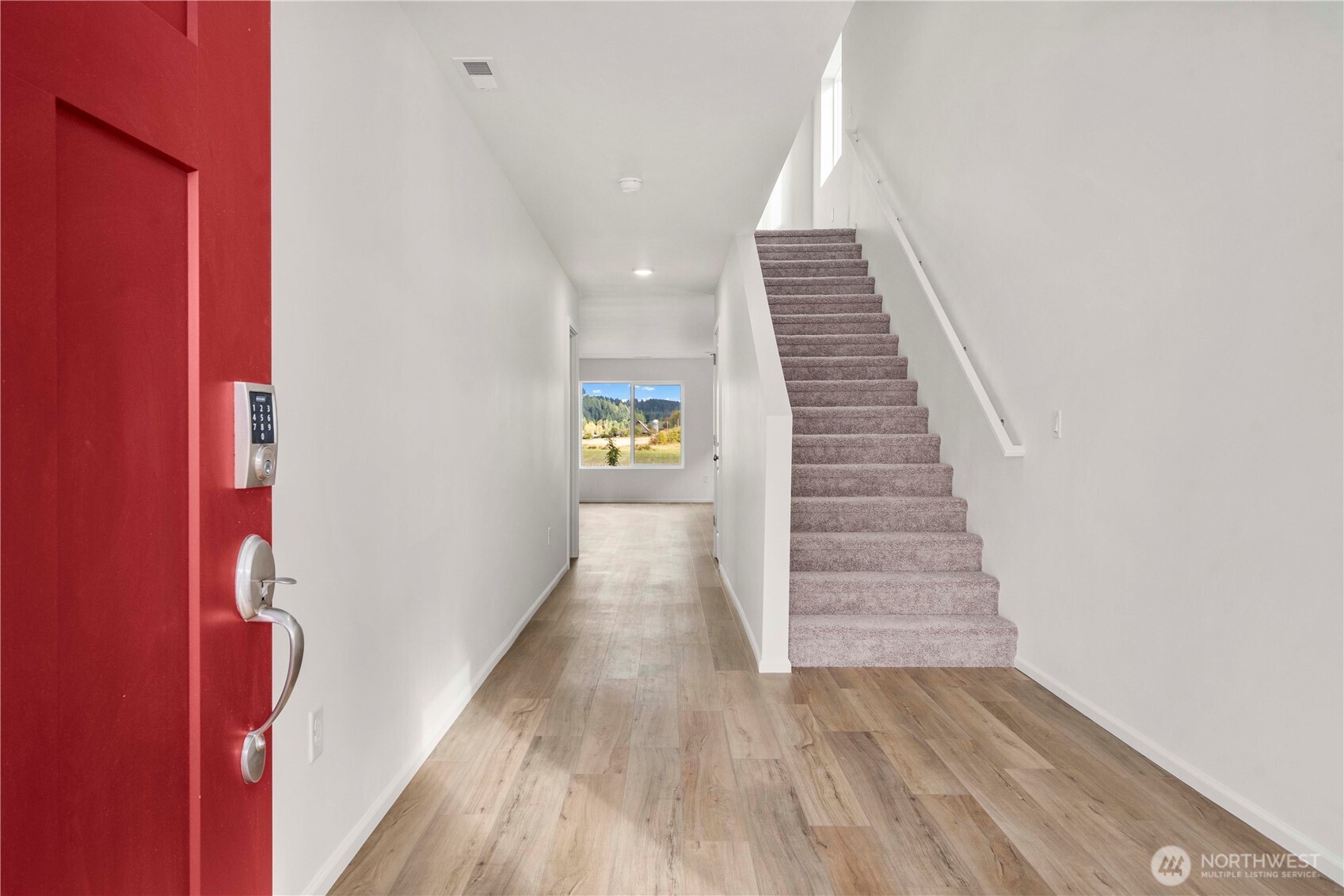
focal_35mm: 24
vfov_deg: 53.1
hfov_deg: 73.7
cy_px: 448
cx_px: 672
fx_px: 896
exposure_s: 1/60
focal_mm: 24
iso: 320
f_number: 8
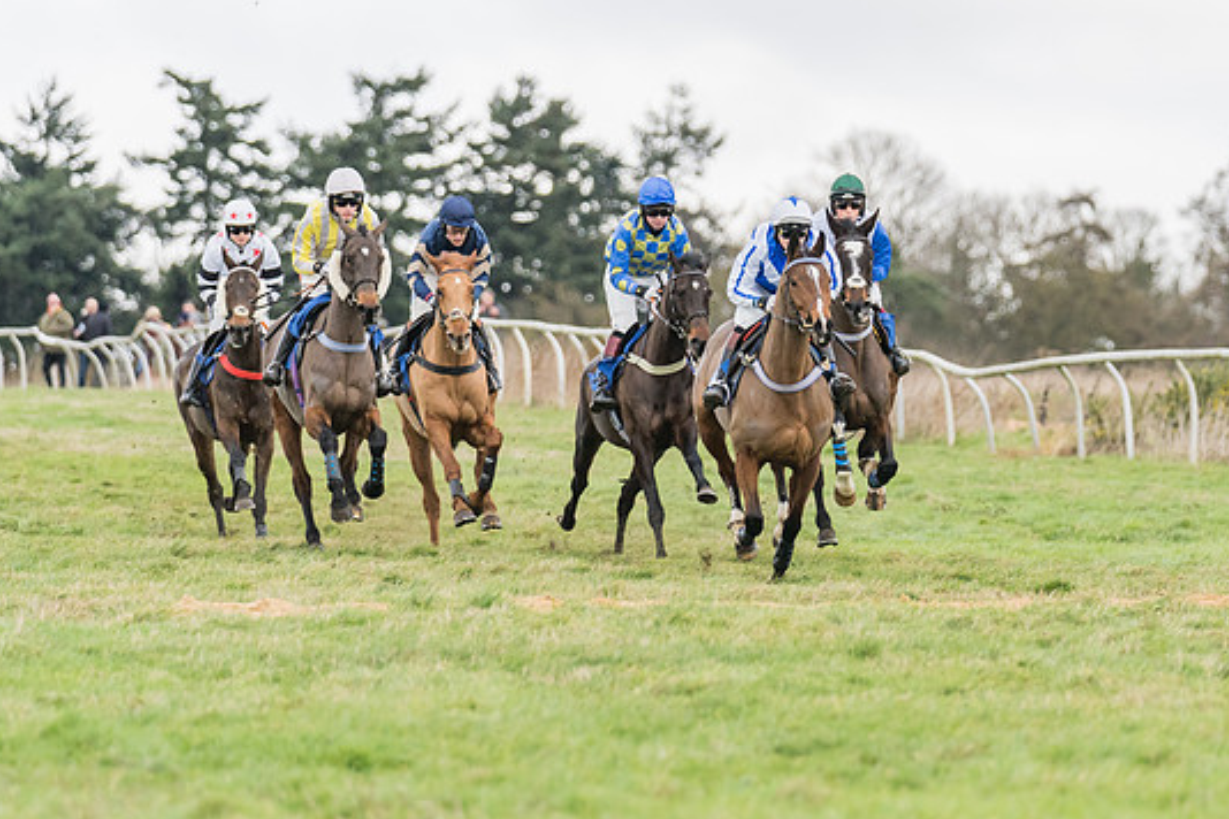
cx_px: 681
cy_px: 285
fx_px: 12050
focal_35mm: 353
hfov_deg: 5.8
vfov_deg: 3.9
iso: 800
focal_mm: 162
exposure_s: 1/1000
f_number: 2.8
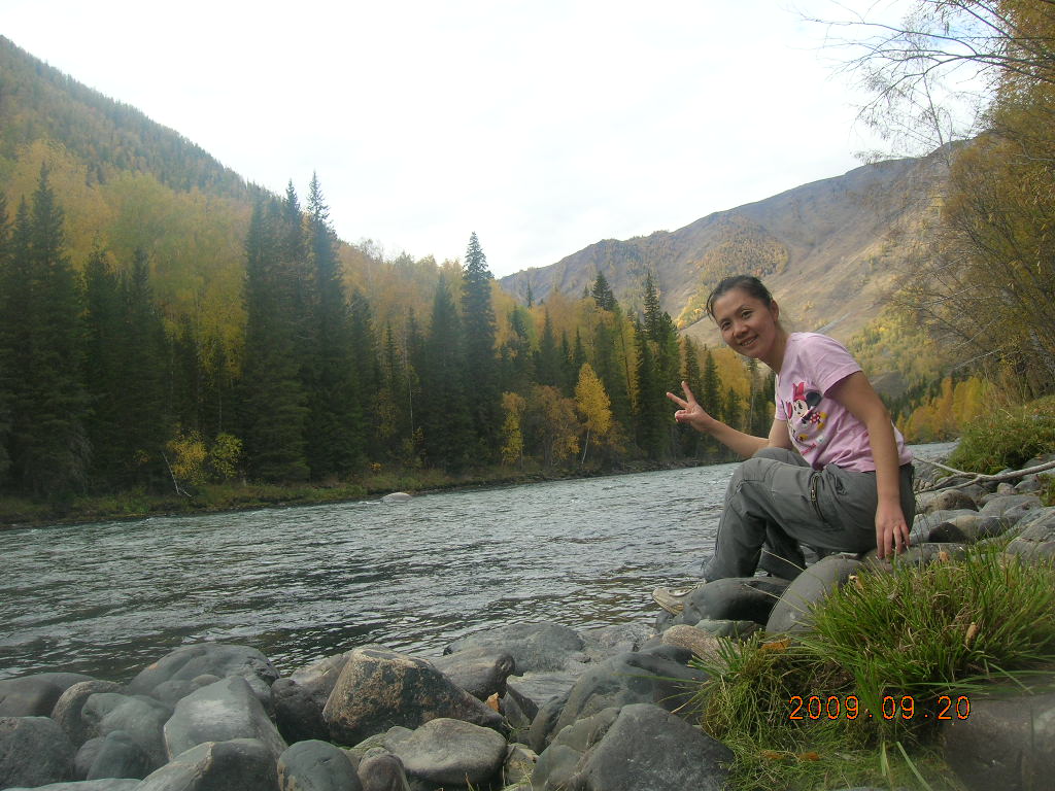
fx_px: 1036
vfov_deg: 41.8
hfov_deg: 54.0
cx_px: 528
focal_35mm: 34
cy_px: 396
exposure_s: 1/152
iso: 50
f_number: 4.9
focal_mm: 5.7
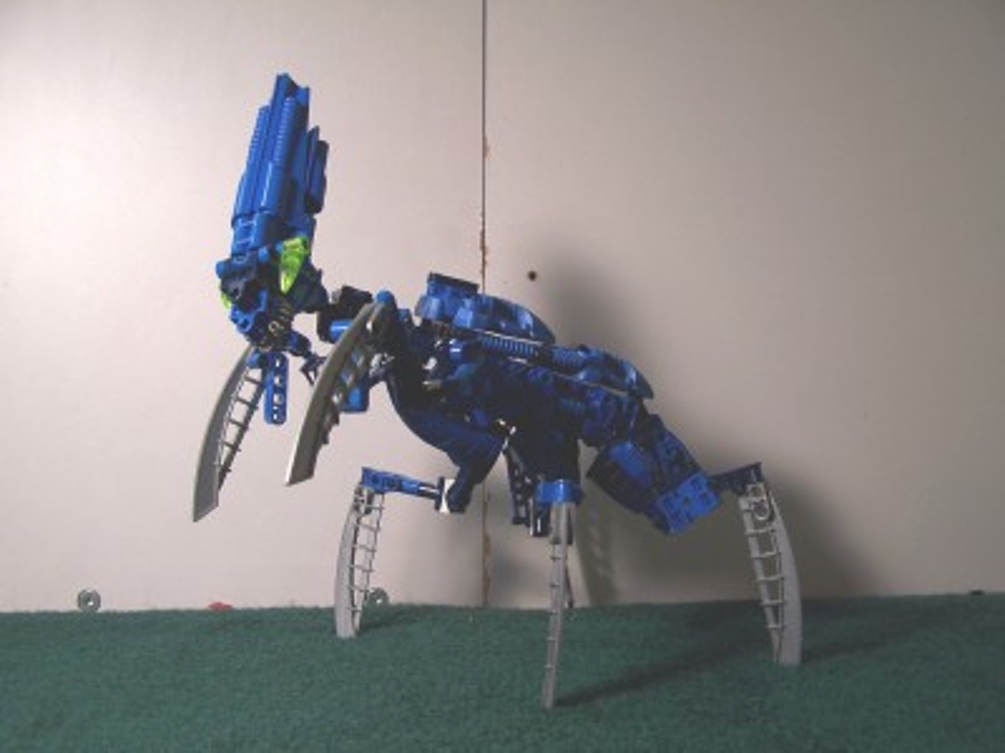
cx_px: 502
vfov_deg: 37.7
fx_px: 1103
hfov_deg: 49.0
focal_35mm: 38
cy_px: 376
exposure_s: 1/30
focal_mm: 6.3
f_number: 2.8
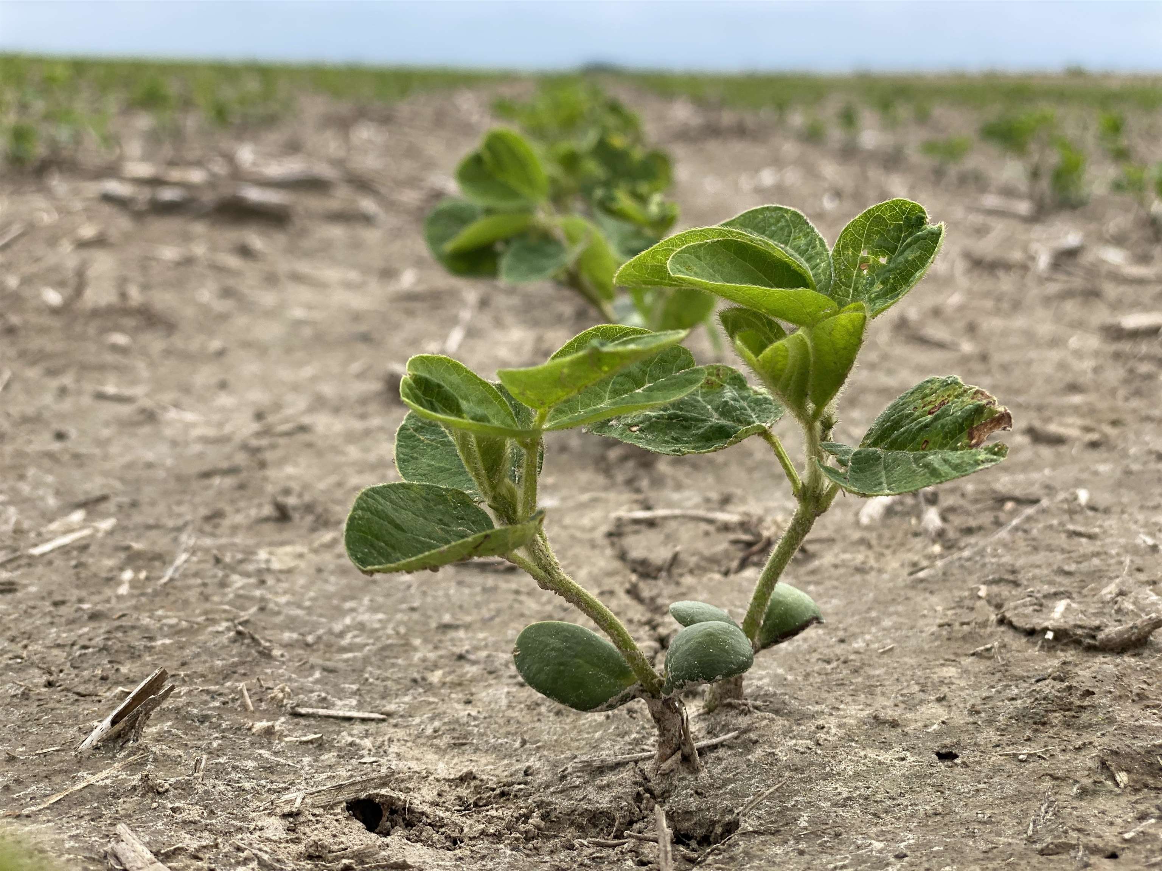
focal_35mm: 52
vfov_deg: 28.0
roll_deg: -1.4
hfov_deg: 36.8
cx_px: 581
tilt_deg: -12.5
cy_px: 436
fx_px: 1746
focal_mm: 6
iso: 20
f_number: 2
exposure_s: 1/1115
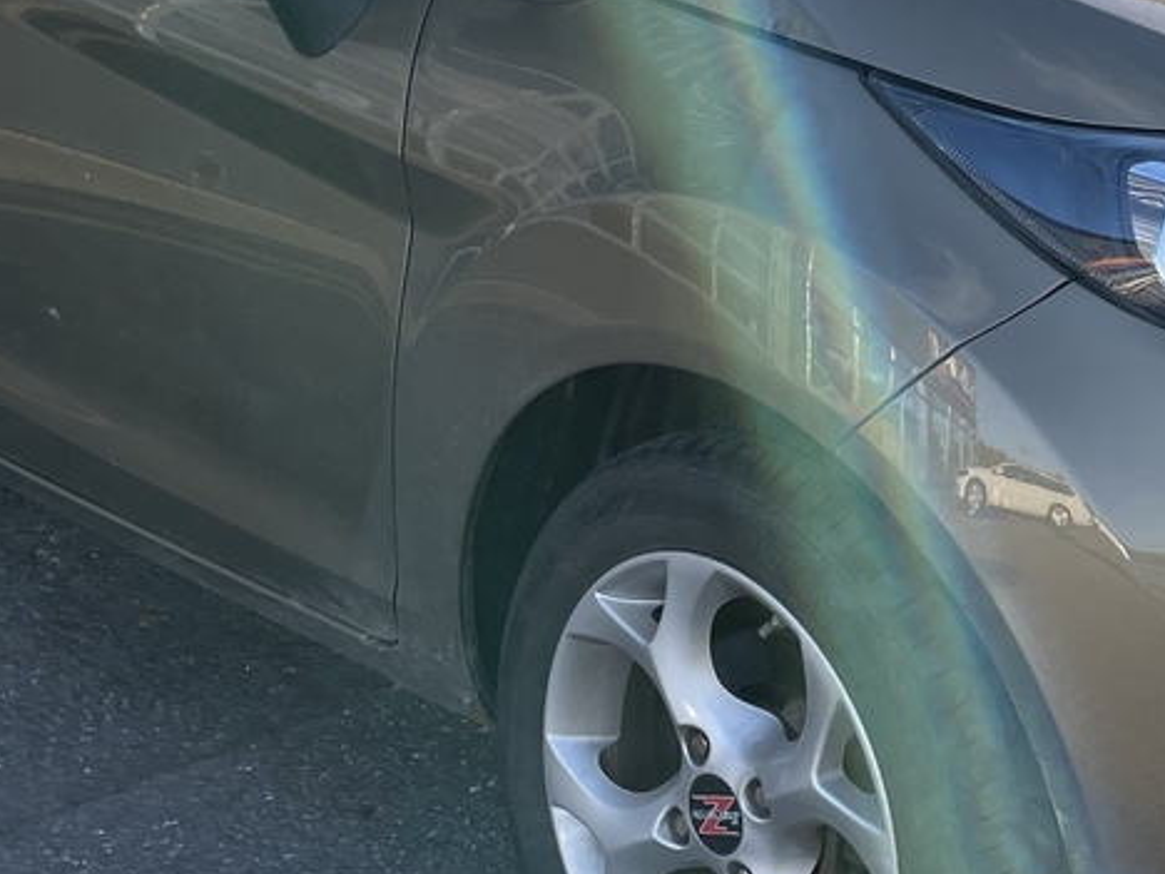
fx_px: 2692
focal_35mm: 80
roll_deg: +1.2
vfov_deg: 18.2
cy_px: 137
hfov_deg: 23.8
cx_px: 1016
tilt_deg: -11.5
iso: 32
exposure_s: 1/801
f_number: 1.6
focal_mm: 4.2
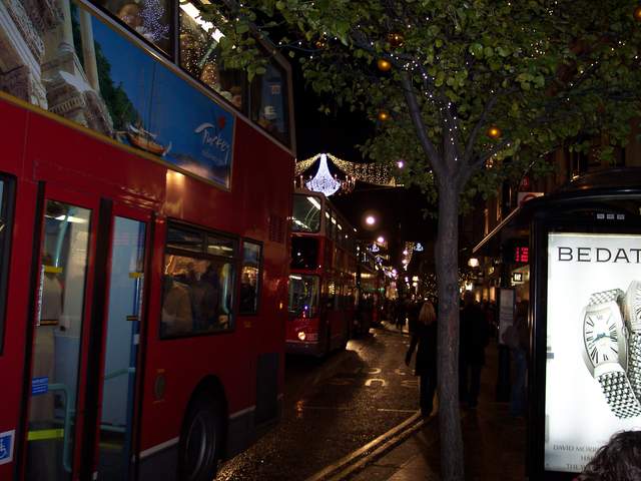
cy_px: 240
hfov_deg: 49.0
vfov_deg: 37.7
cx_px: 320
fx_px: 704
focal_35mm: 38
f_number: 2.8
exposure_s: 1/30
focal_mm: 8
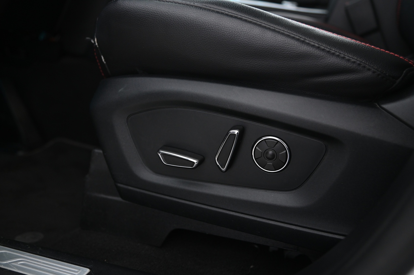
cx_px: 207
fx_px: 402
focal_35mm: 35
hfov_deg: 54.5
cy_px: 138
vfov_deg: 37.8
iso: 2000
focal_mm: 35
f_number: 4
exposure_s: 1/13
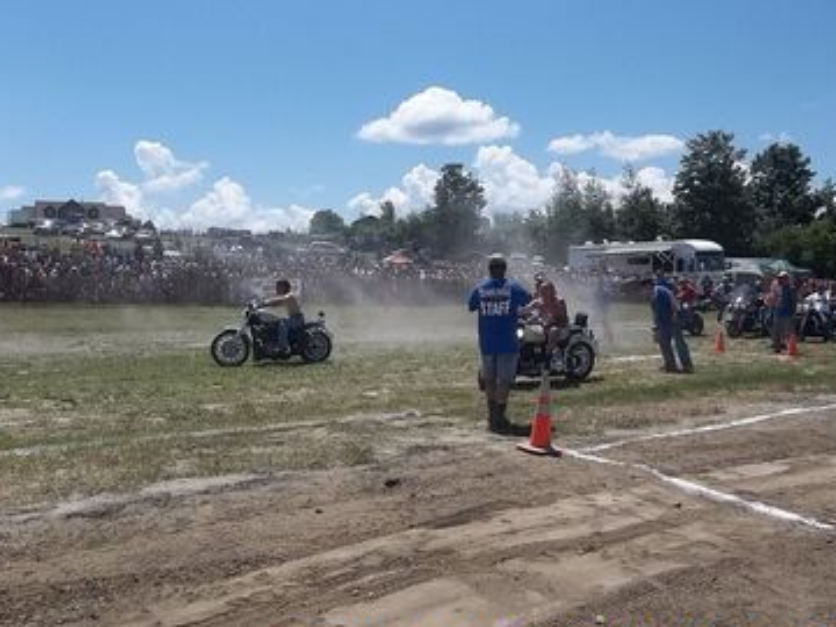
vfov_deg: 46.8
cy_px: 330
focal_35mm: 30
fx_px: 725
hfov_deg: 59.9
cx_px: 399
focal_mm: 4.9
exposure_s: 1/250
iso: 80
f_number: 8.9
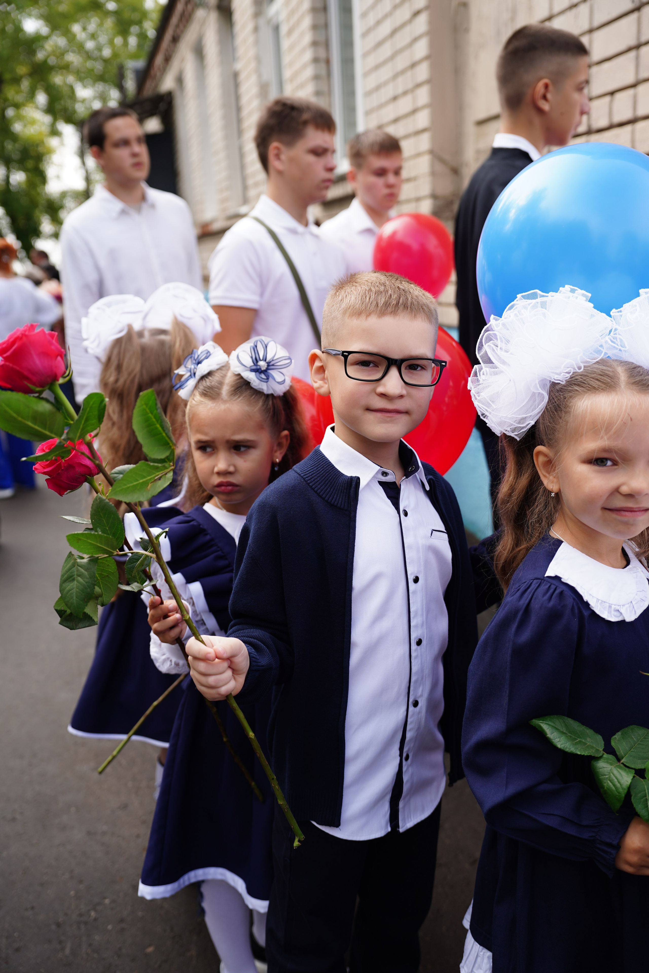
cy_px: 486
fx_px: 892
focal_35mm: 33
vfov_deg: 57.2
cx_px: 324
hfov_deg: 40.0
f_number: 2.8
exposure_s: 1/500
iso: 125
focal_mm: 33
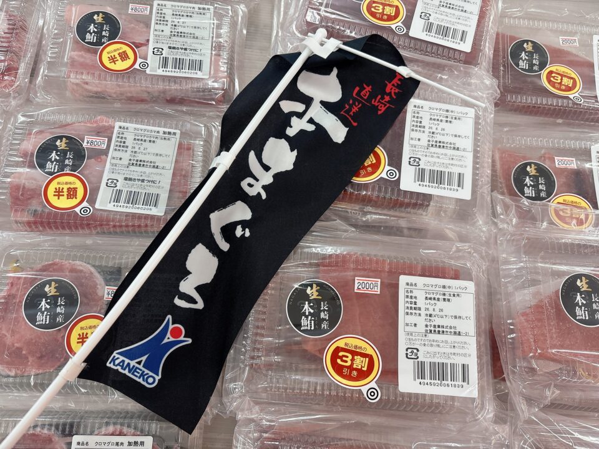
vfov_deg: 53.1
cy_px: 224
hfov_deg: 67.3
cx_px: 300
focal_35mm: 26
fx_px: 450
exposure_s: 1/120
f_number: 1.6
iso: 125
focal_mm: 5.96
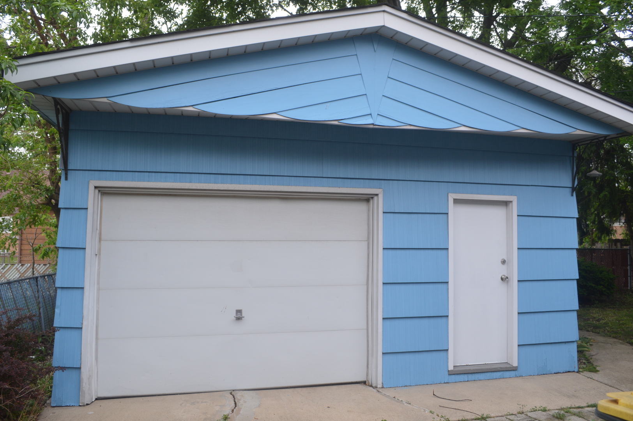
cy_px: 210
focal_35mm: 27
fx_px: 474
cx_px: 316
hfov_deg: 67.4
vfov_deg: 47.9
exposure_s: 1/125
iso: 220
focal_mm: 18
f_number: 5.6
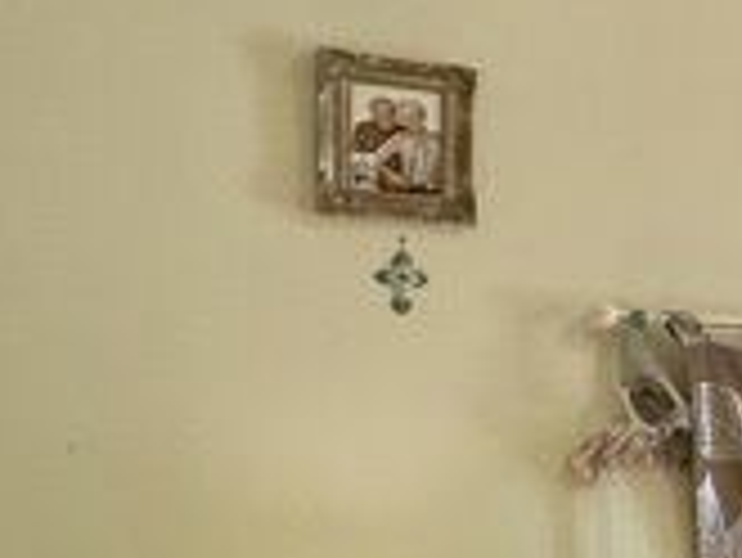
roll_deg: -1.5
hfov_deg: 19.1
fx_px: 1459
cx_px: 1435
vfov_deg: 21.4
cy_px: 436
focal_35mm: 68
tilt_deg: -2.0
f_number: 2.2
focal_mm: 2.22
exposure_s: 1/100
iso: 320
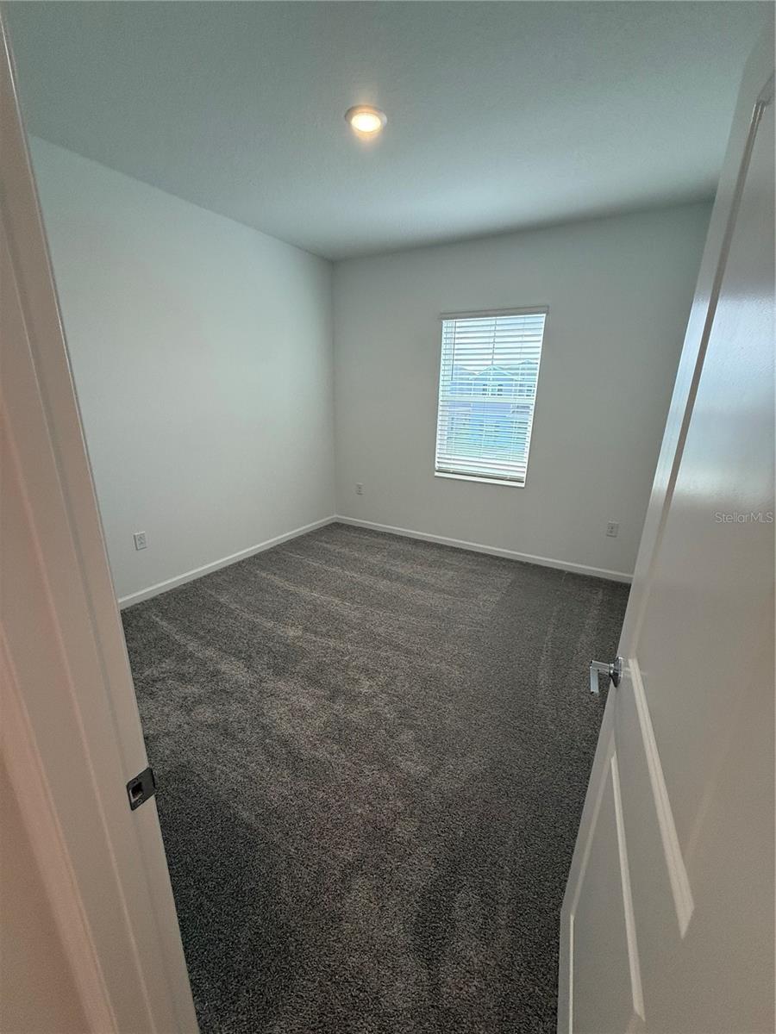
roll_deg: -1.4
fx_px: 418
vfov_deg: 102.1
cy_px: 517
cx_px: 388
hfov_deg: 85.7
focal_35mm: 14
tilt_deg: -16.7
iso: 160
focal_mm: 2.22
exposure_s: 1/120
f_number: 2.2
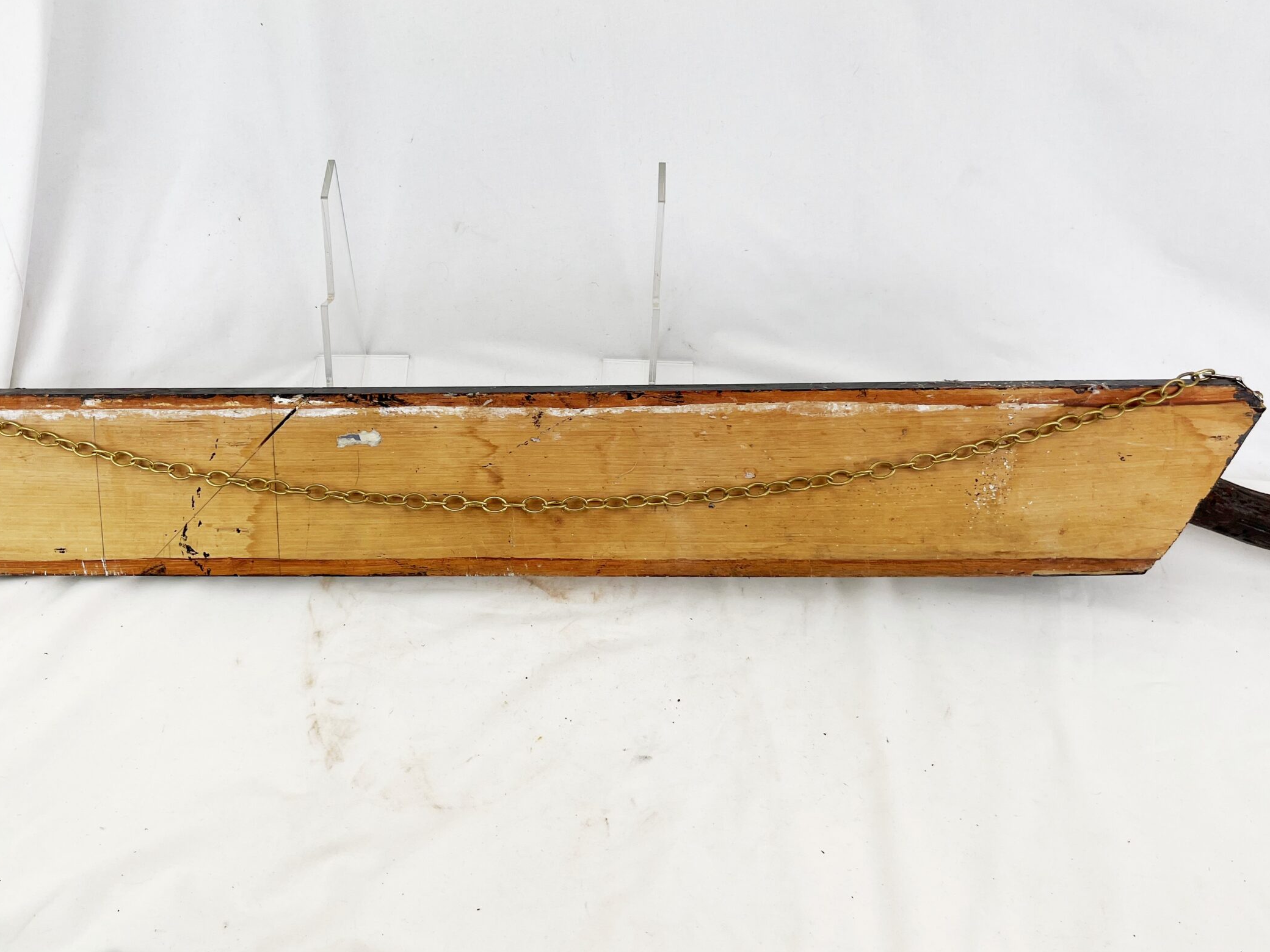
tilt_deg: -45.5
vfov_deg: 44.1
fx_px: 1174
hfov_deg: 56.7
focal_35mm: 32
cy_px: 427
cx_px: 560
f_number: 1.6
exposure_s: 1/259
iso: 40
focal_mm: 5.1
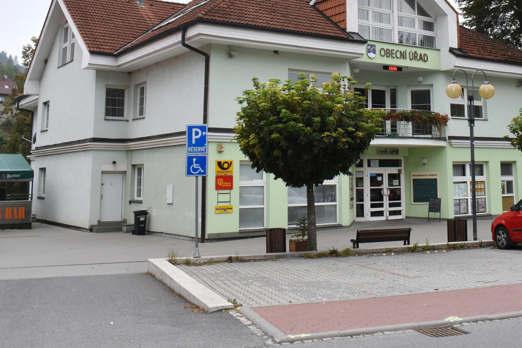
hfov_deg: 42.0
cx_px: 361
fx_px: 667
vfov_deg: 28.4
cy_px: 54
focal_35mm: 46
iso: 400
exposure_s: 1/500
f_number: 11
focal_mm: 18
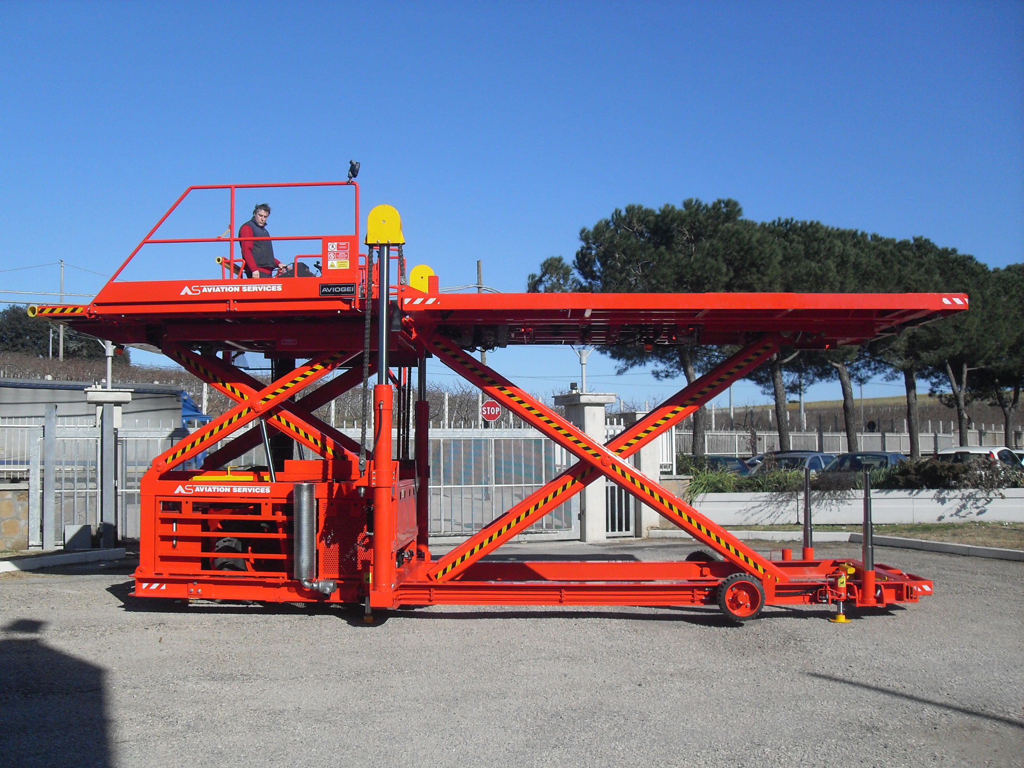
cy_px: 384
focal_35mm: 37
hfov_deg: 50.1
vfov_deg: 38.7
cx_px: 512
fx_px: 1095
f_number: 8.9
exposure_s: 1/180
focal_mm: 6.3
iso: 80
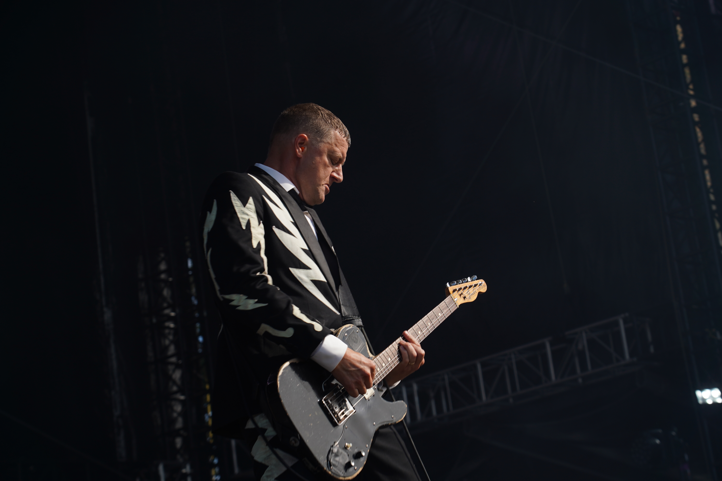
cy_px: 240
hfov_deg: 21.2
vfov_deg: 14.3
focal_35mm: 96
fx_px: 1925
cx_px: 361
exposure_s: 1/400
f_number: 7.1
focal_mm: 96
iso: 100
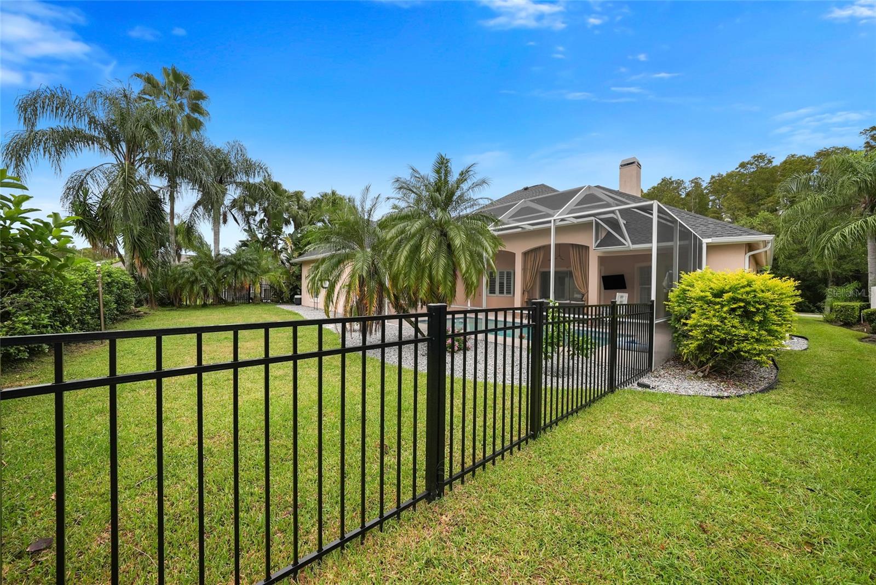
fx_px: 292
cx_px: 438
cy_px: 292
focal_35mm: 12
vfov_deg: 90.1
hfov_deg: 112.6
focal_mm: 12
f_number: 7.1
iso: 800
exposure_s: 1/800
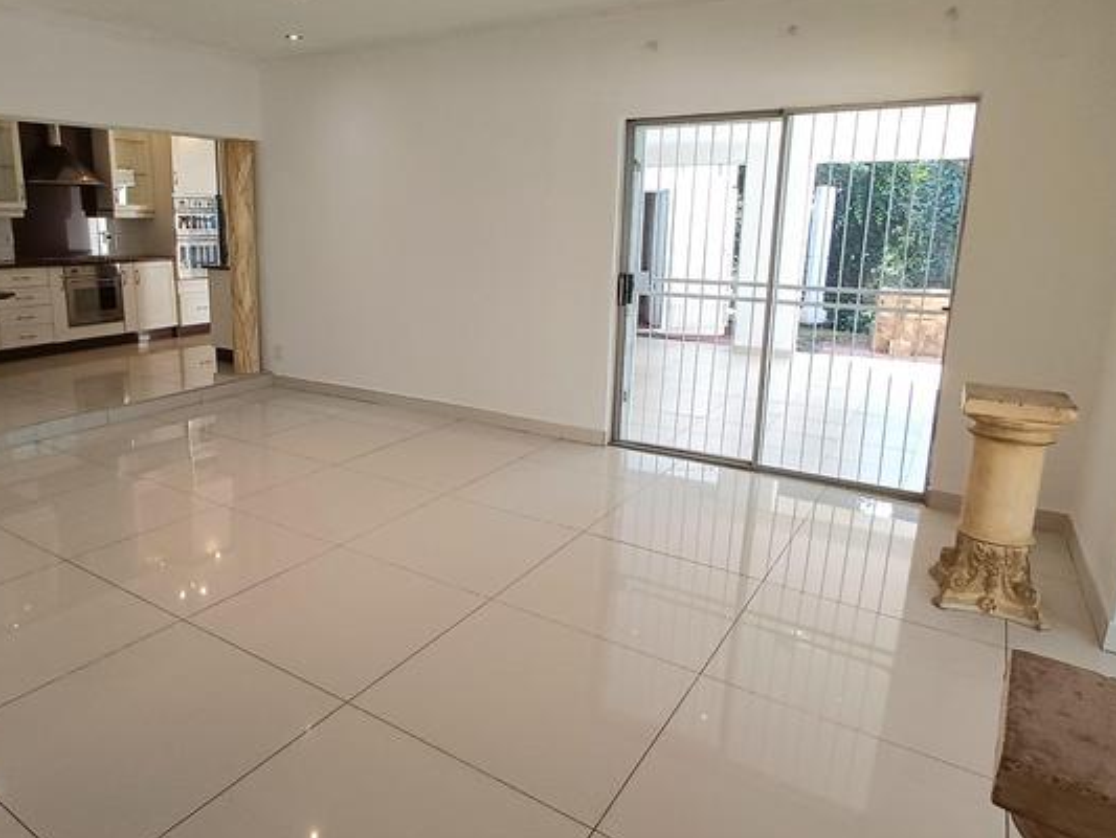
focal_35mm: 24
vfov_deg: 56.7
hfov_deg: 70.8
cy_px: 381
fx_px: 774
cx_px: 440
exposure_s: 1/101
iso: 64
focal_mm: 1.64
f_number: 2.2
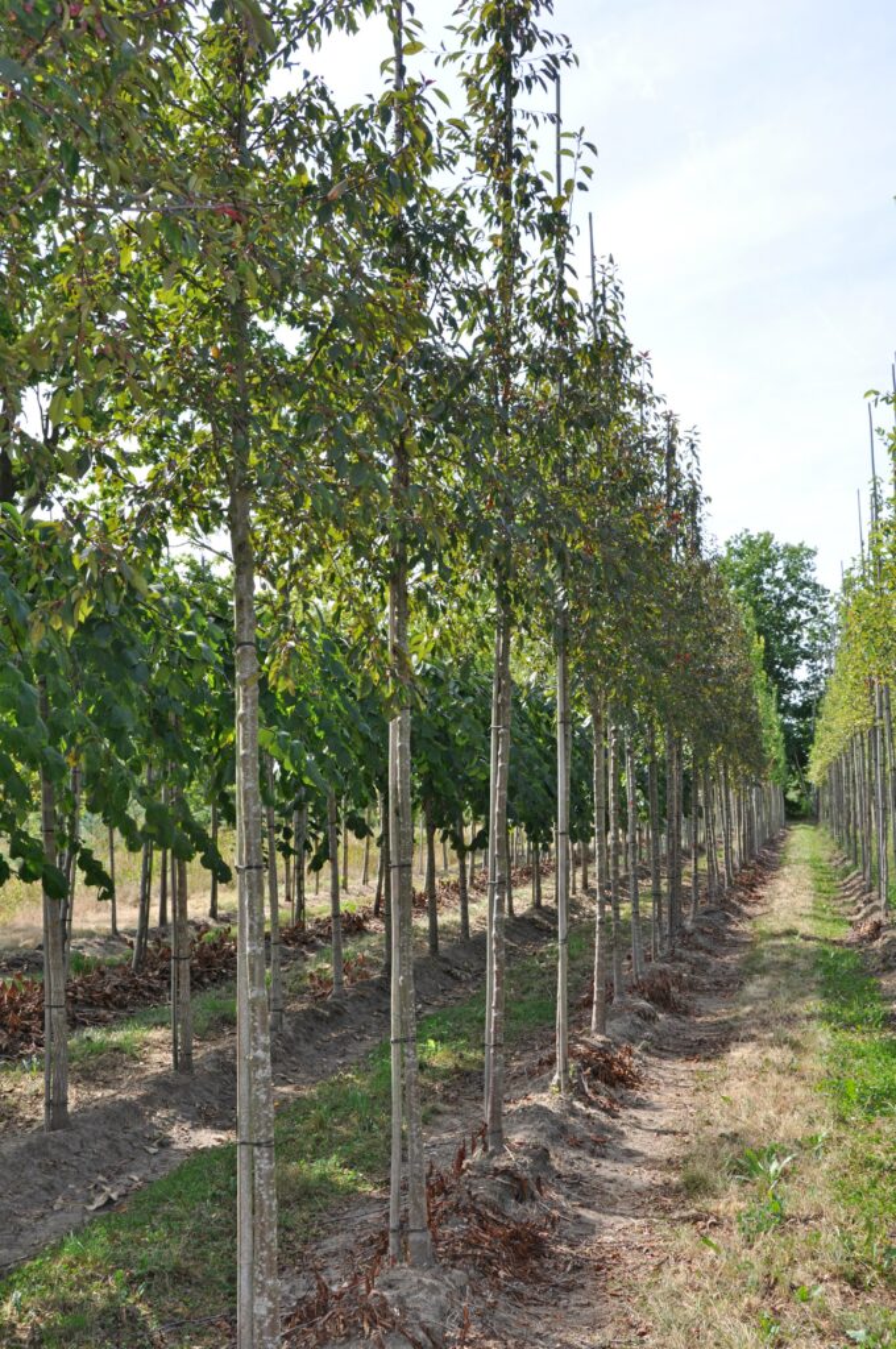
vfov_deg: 46.5
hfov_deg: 31.8
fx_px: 1572
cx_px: 448
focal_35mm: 42
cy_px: 674
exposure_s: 1/200
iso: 200
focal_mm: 28
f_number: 10
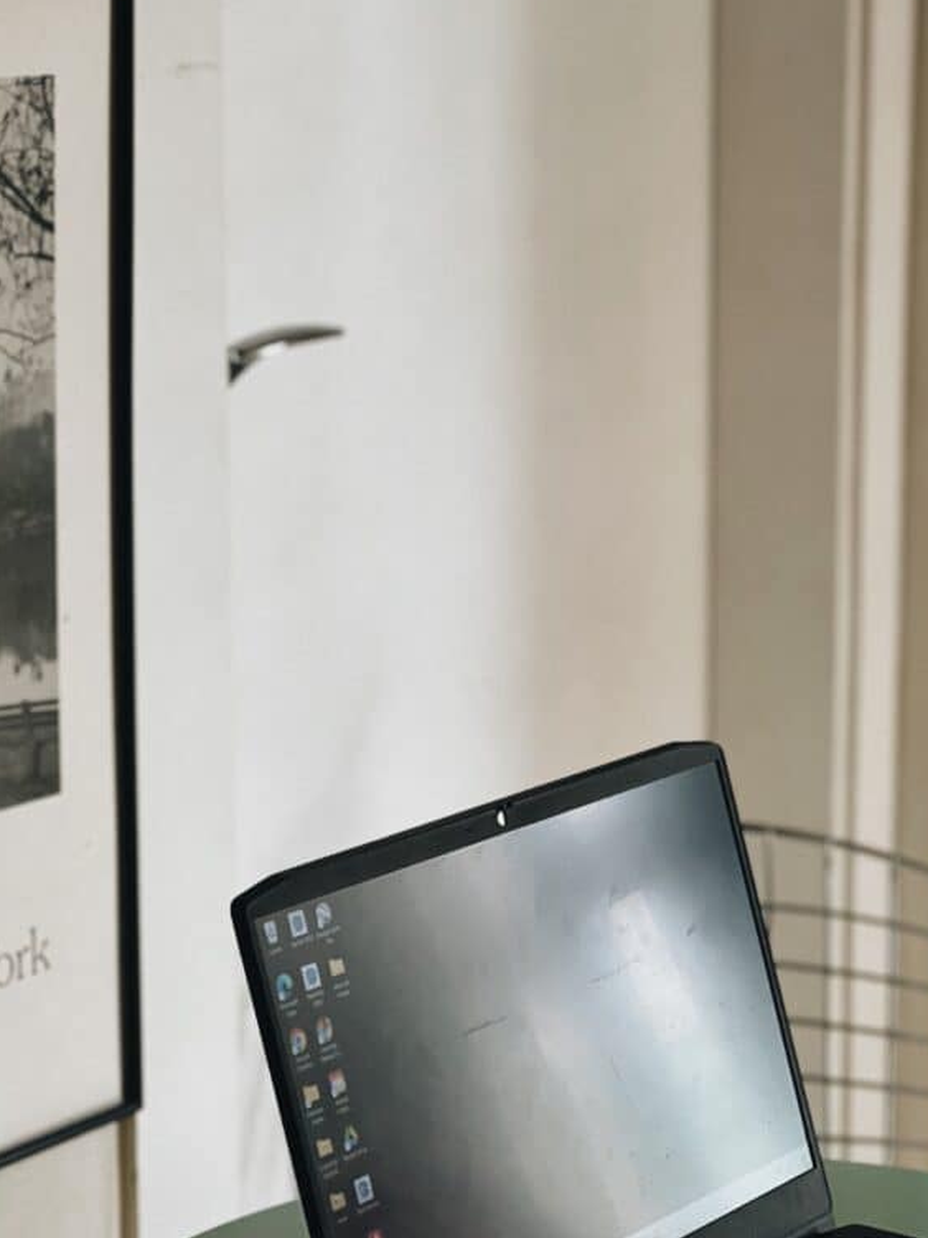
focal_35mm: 105
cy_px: 712
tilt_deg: -12.1
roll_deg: +0.6
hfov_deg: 14.1
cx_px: 415
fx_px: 3754
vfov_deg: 18.7
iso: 400
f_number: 2.8
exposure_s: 1/40
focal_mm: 9
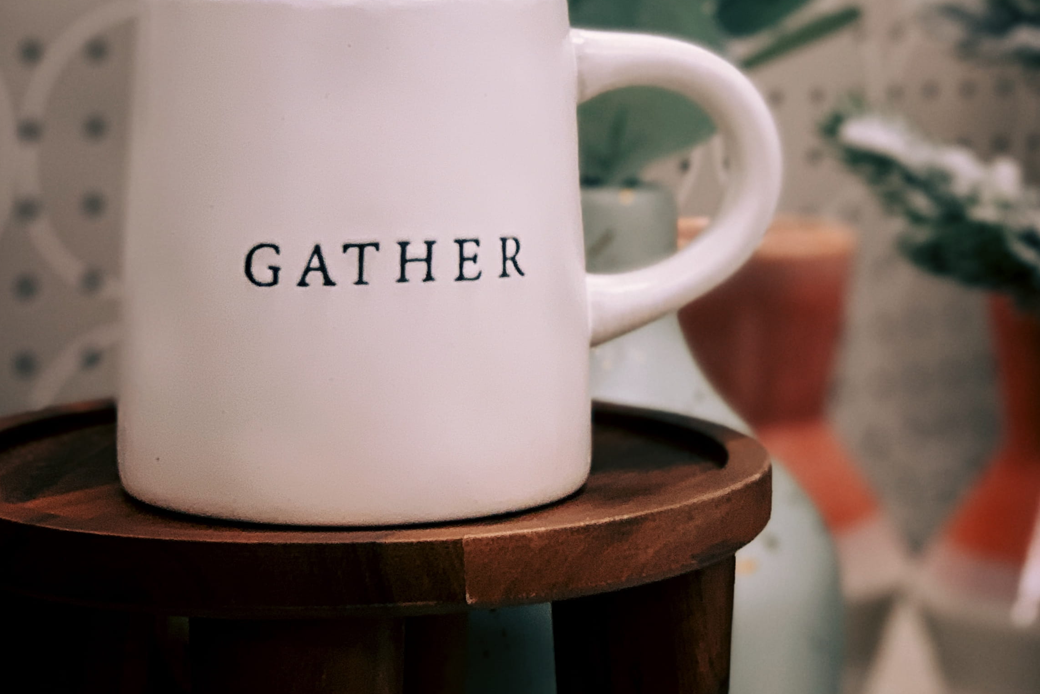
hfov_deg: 27.7
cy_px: 100
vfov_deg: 18.4
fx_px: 2109
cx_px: 520
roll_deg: -0.3
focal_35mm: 73
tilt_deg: -4.9
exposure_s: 1/58
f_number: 2.4
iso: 100
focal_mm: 6
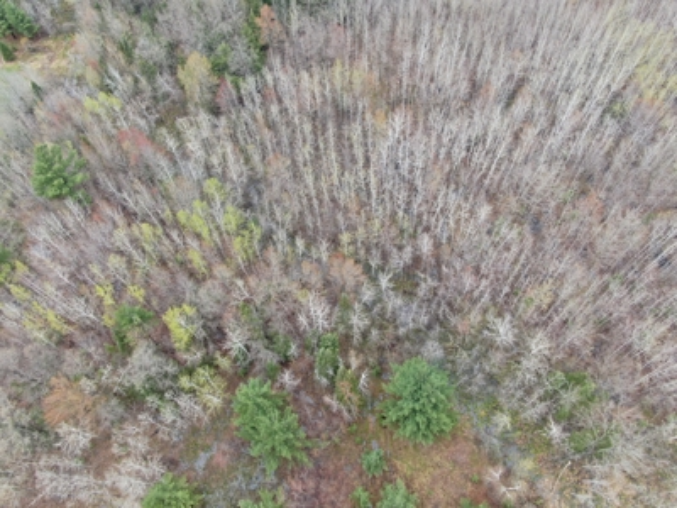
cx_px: 338
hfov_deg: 71.6
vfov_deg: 56.8
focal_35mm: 24
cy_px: 254
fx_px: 469
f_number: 2.8
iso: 100
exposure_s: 1/120
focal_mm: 4.39
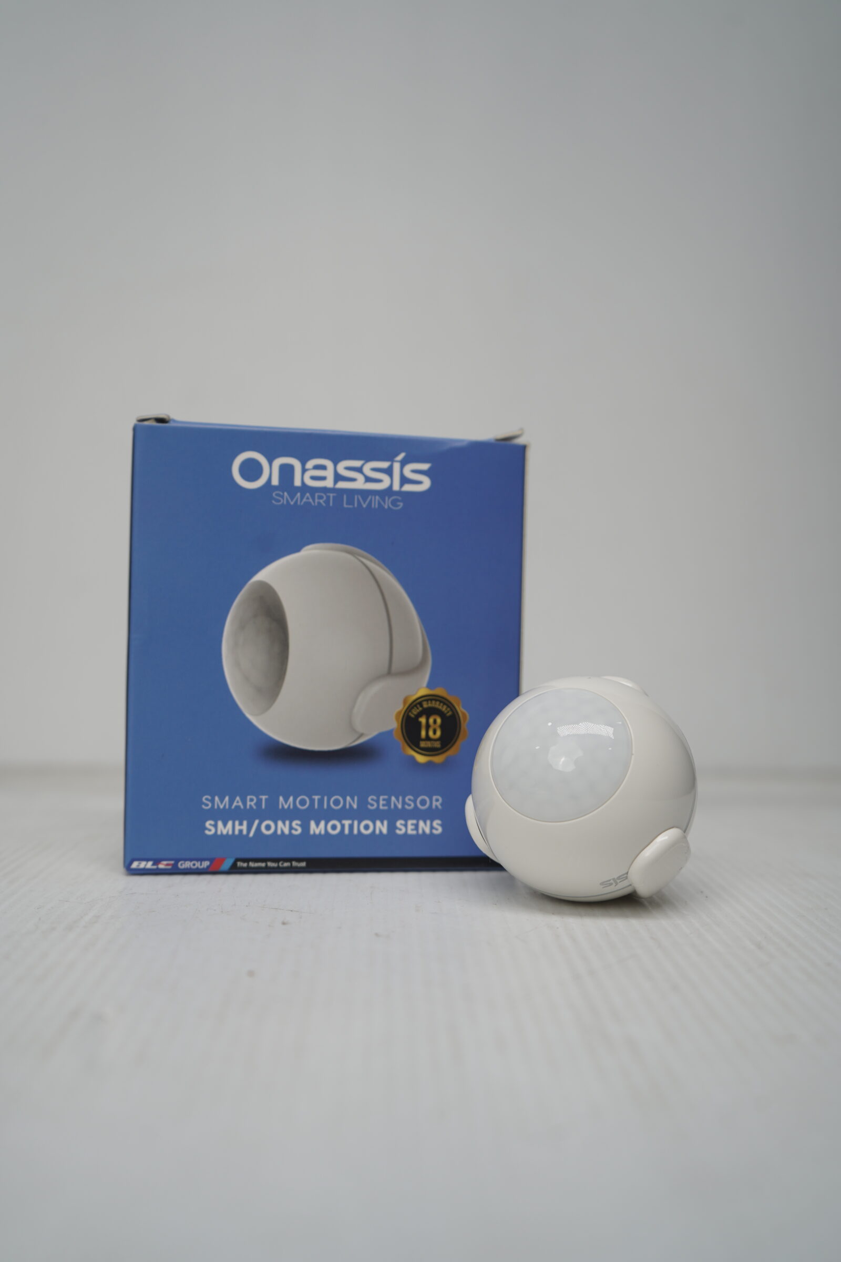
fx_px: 1156
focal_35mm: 33
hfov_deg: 40.0
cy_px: 631
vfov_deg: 57.2
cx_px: 420
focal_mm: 33
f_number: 5
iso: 200
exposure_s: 1/160
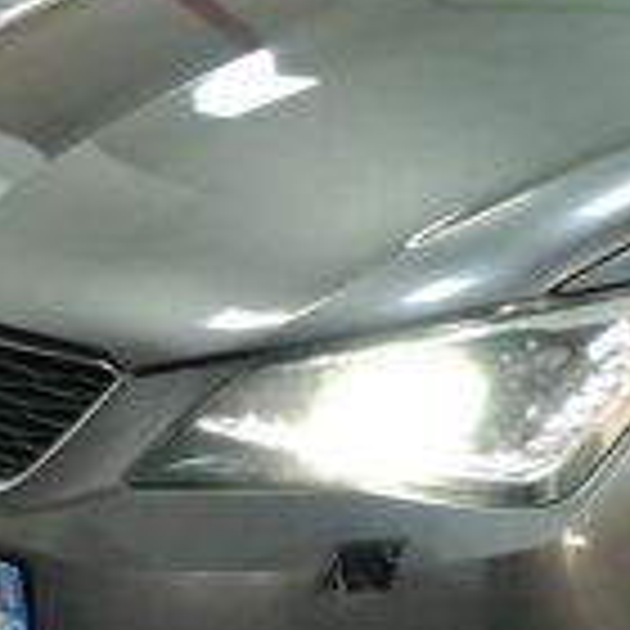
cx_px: 783
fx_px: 1627
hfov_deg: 20.3
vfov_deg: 21.9
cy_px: 248
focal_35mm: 79
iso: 538
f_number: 2
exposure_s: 1/33
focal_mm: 3
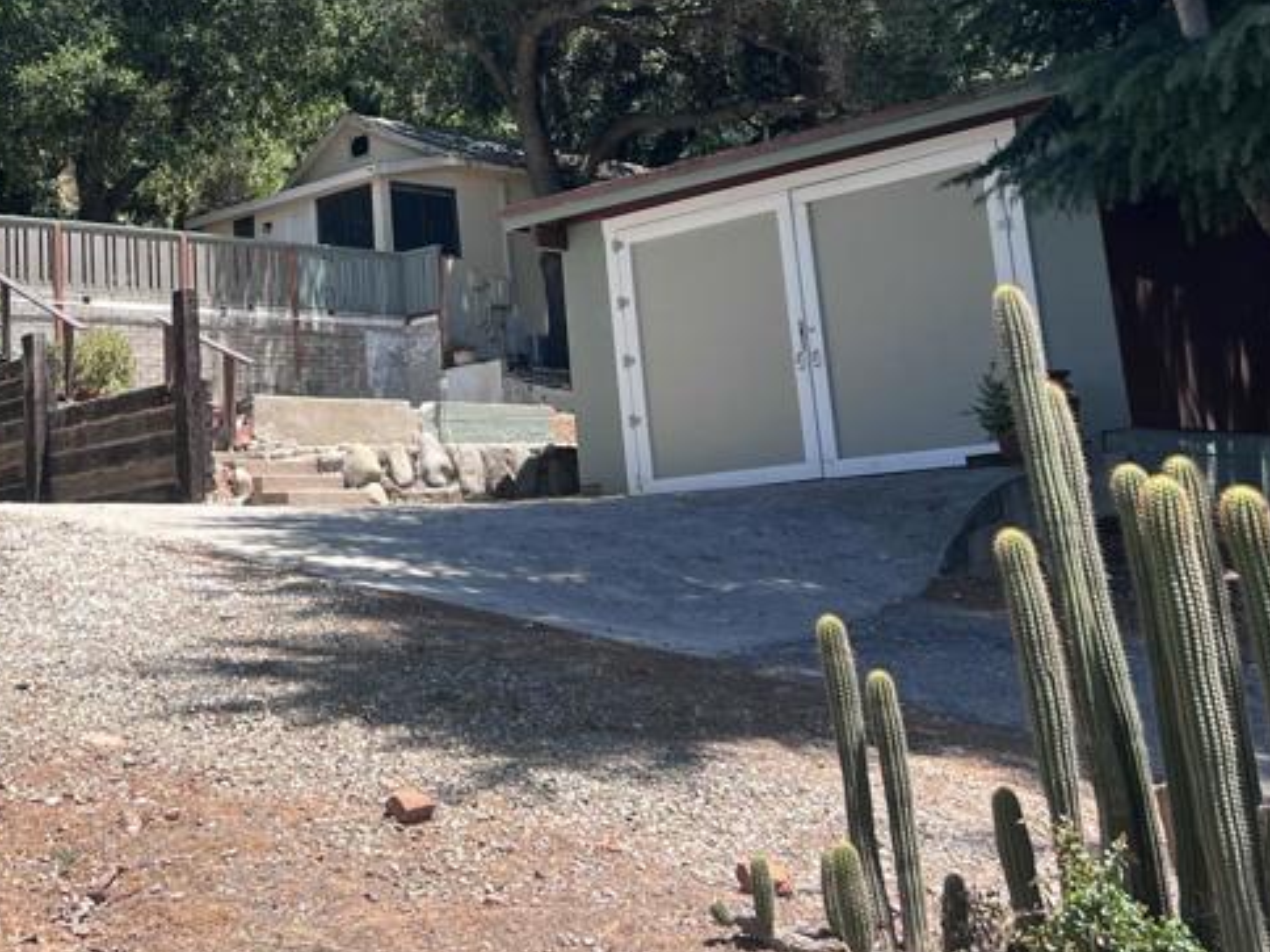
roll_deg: +3.1
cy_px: 136
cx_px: 297
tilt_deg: +13.0
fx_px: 2018
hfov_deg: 34.1
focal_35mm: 55
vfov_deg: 25.9
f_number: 1.5
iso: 50
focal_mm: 5.7
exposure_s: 1/1808
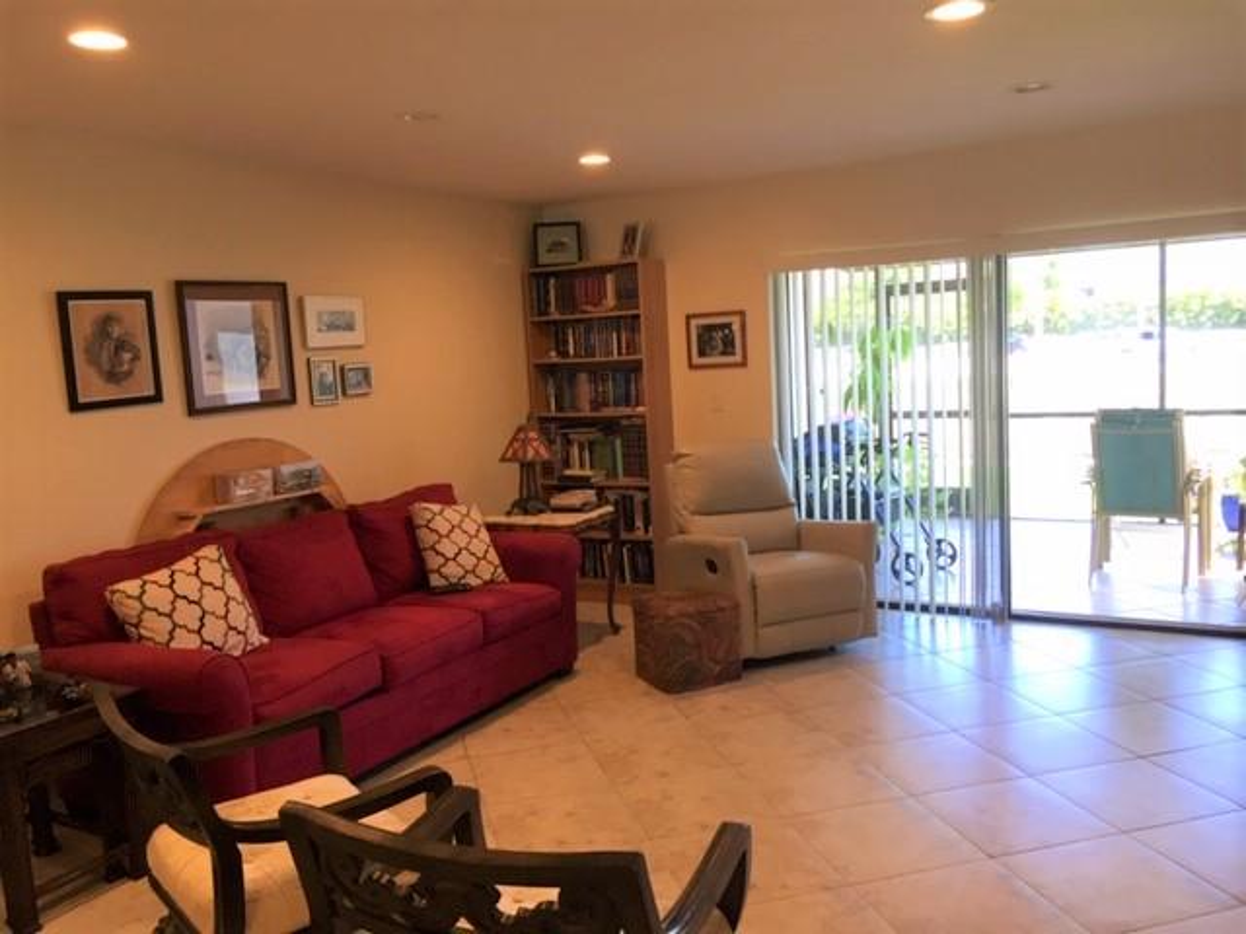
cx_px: 623
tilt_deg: -6.7
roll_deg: +2.7
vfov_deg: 48.2
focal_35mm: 29
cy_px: 467
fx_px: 1044
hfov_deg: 61.7
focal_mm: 4.15
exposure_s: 1/33
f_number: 2.2
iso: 32
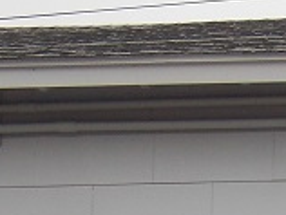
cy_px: 578
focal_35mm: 268
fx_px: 2218
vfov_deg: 5.3
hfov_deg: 6.9
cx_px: 729
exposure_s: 1/320
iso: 80
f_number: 3.7
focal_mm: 8.1
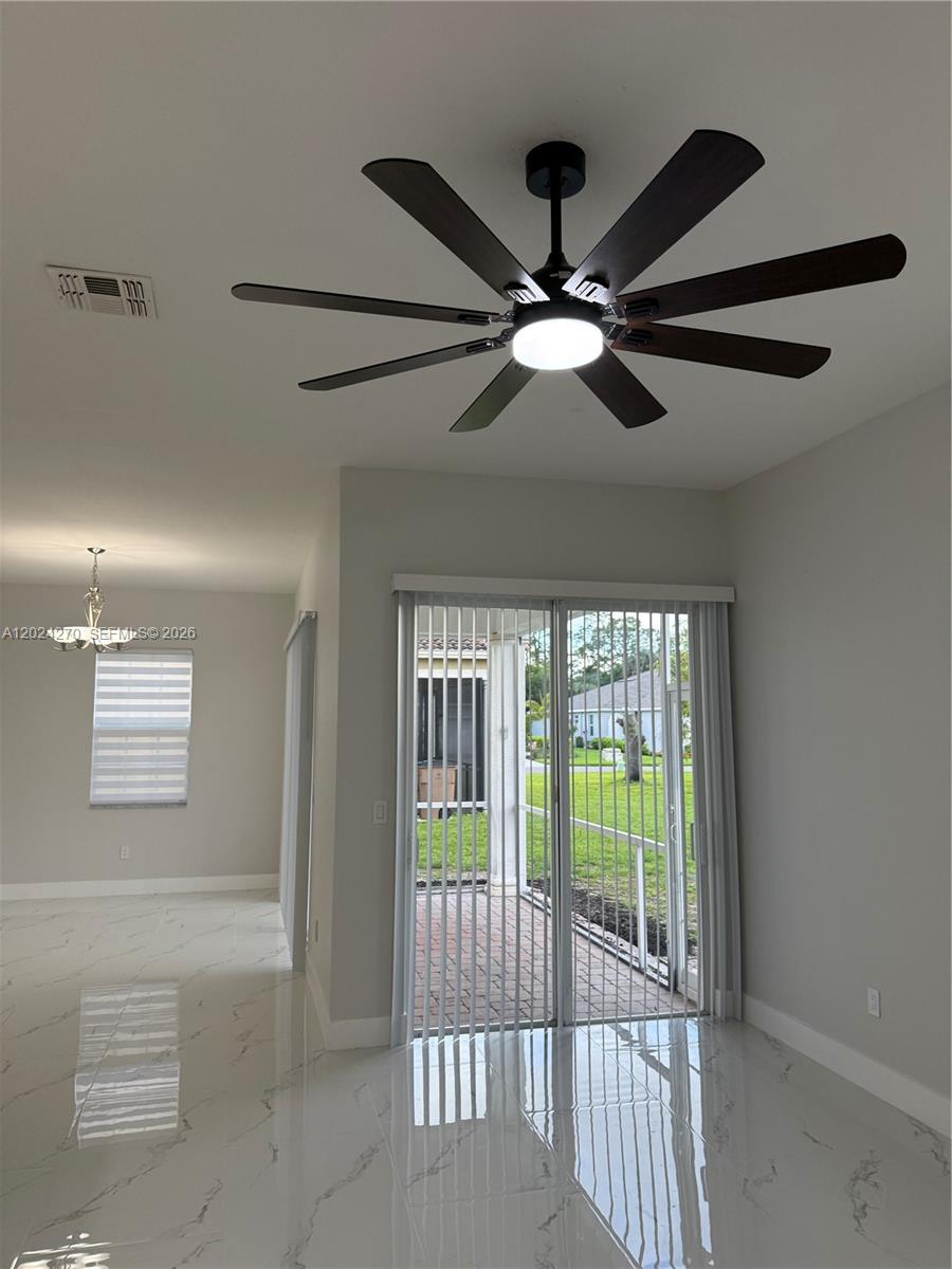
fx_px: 880
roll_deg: +0.3
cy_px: 634
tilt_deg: +5.7
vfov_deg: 71.6
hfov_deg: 56.8
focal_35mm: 24
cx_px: 476
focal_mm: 6.76
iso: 160
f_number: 1.78
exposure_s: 1/228
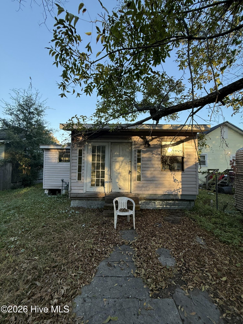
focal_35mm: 14
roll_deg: -0.9
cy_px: 162
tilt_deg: +3.5
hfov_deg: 85.7
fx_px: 131
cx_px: 122
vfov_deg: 102.1
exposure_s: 1/192
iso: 64
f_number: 2.2
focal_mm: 2.22
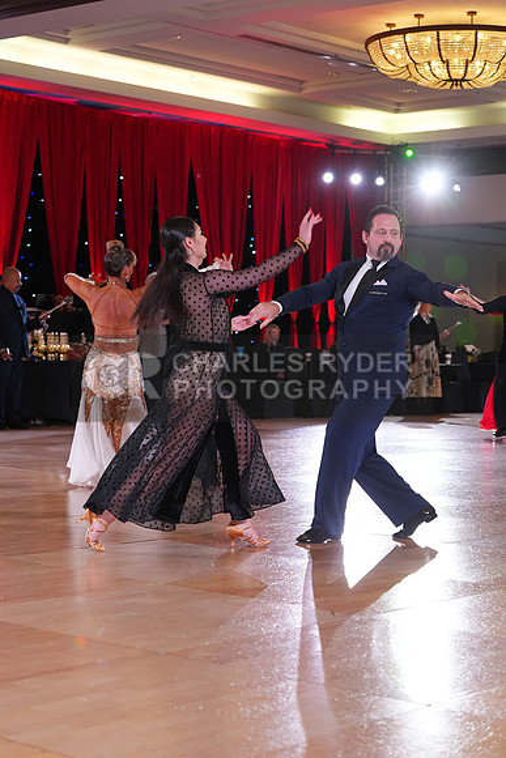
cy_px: 379
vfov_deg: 28.8
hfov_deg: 19.5
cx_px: 253
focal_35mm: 70
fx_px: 1475
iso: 3200
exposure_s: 1/250
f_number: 5
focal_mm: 70
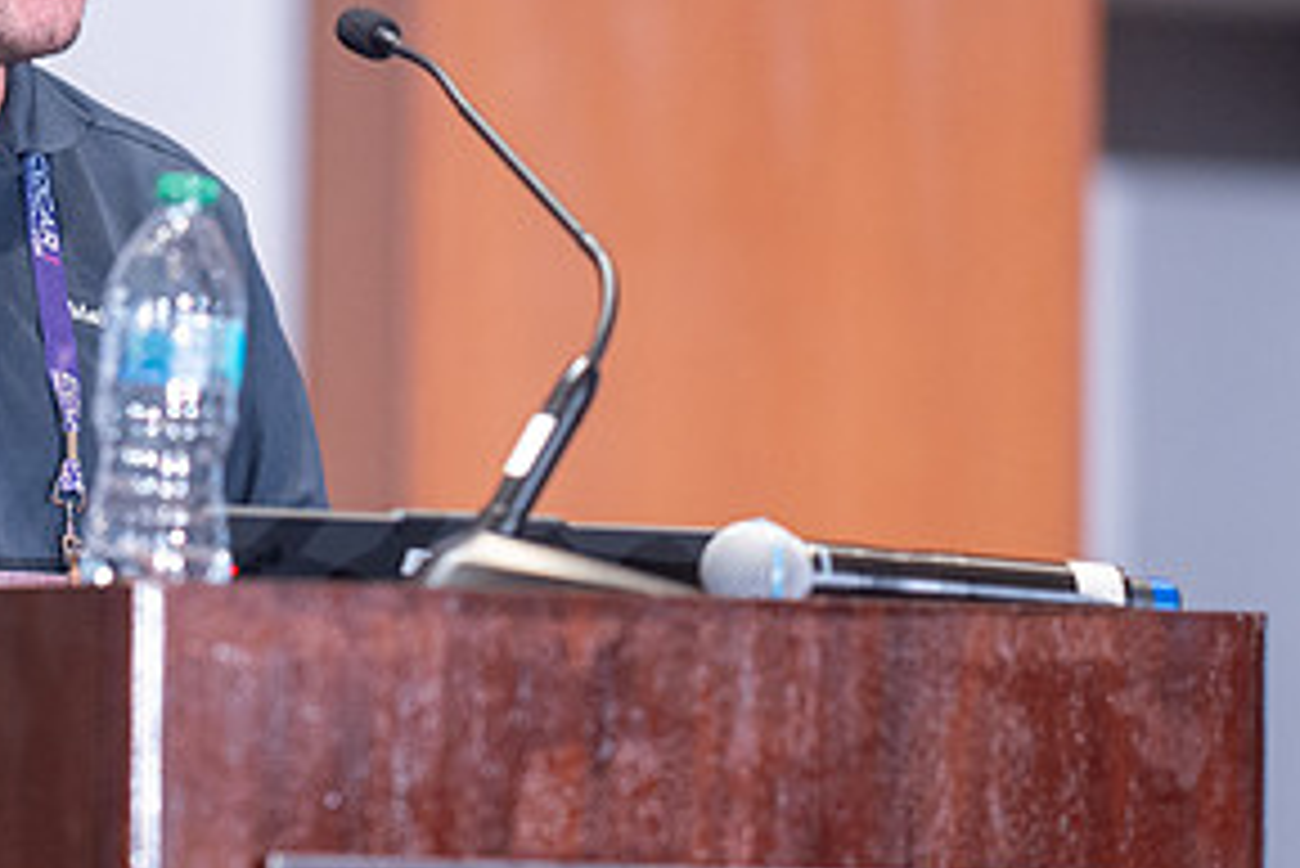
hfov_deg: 6.8
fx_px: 10911
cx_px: 306
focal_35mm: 302
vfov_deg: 4.6
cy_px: 349
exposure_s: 1/200
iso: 1600
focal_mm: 135
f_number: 1.8
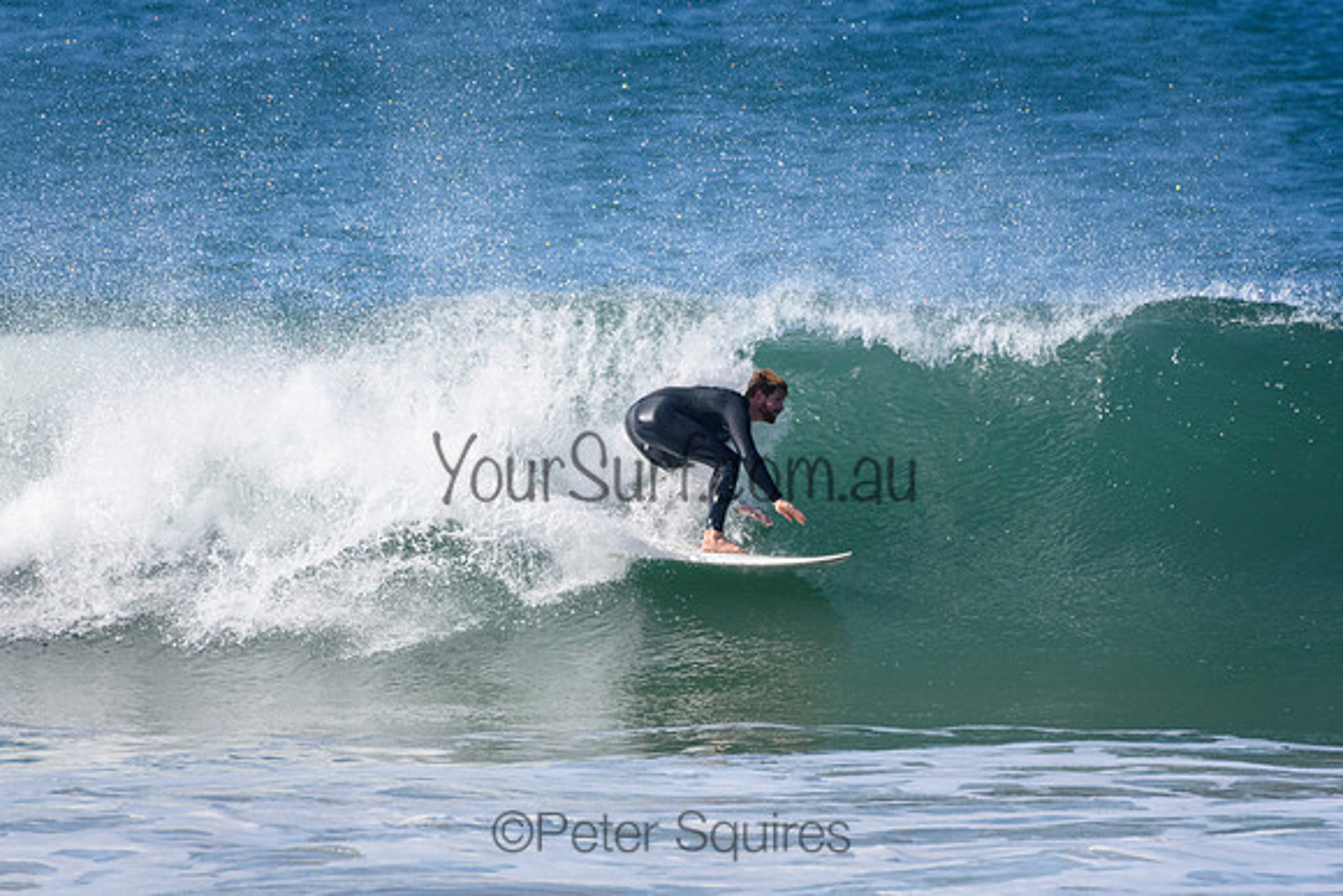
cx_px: 672
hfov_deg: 2.7
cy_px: 448
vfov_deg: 1.8
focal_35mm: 750
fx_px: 27988
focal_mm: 500
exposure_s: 1/4000
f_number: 5.6
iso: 720
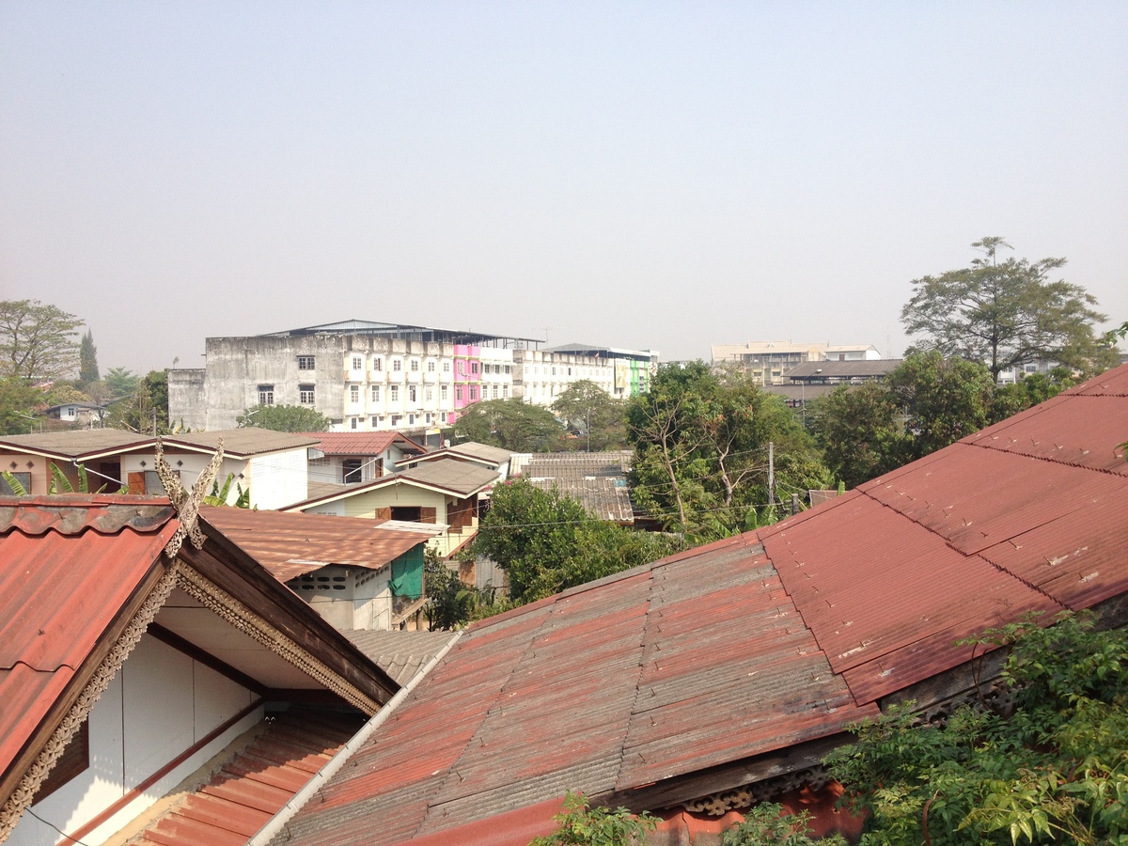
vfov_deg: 40.7
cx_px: 564
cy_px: 423
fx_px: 1141
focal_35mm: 35
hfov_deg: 52.6
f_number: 2.4
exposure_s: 1/1284
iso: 50
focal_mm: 4.28
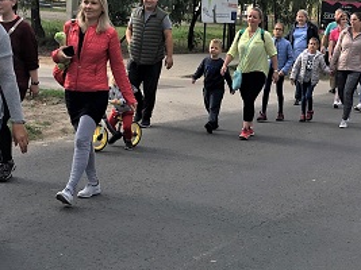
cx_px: 169
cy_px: 84
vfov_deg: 19.3
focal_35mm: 76
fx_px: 792
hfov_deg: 25.7
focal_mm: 4.15
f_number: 2.2
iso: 25
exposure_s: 1/845
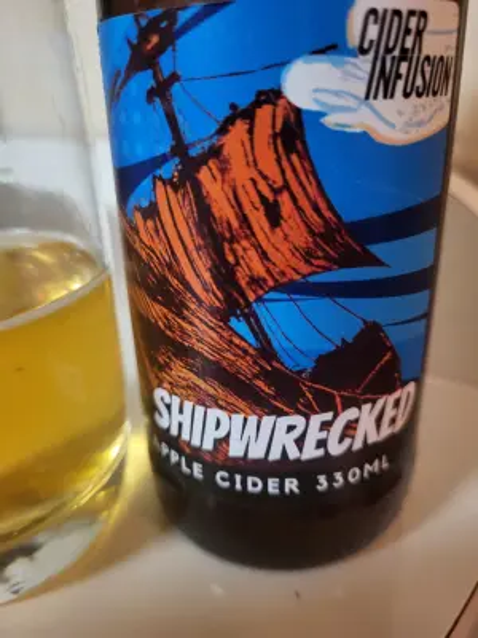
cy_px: 319
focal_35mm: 26
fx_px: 479
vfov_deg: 67.3
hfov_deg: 53.1
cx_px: 239
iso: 640
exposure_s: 1/25
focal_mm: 5.4
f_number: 1.8
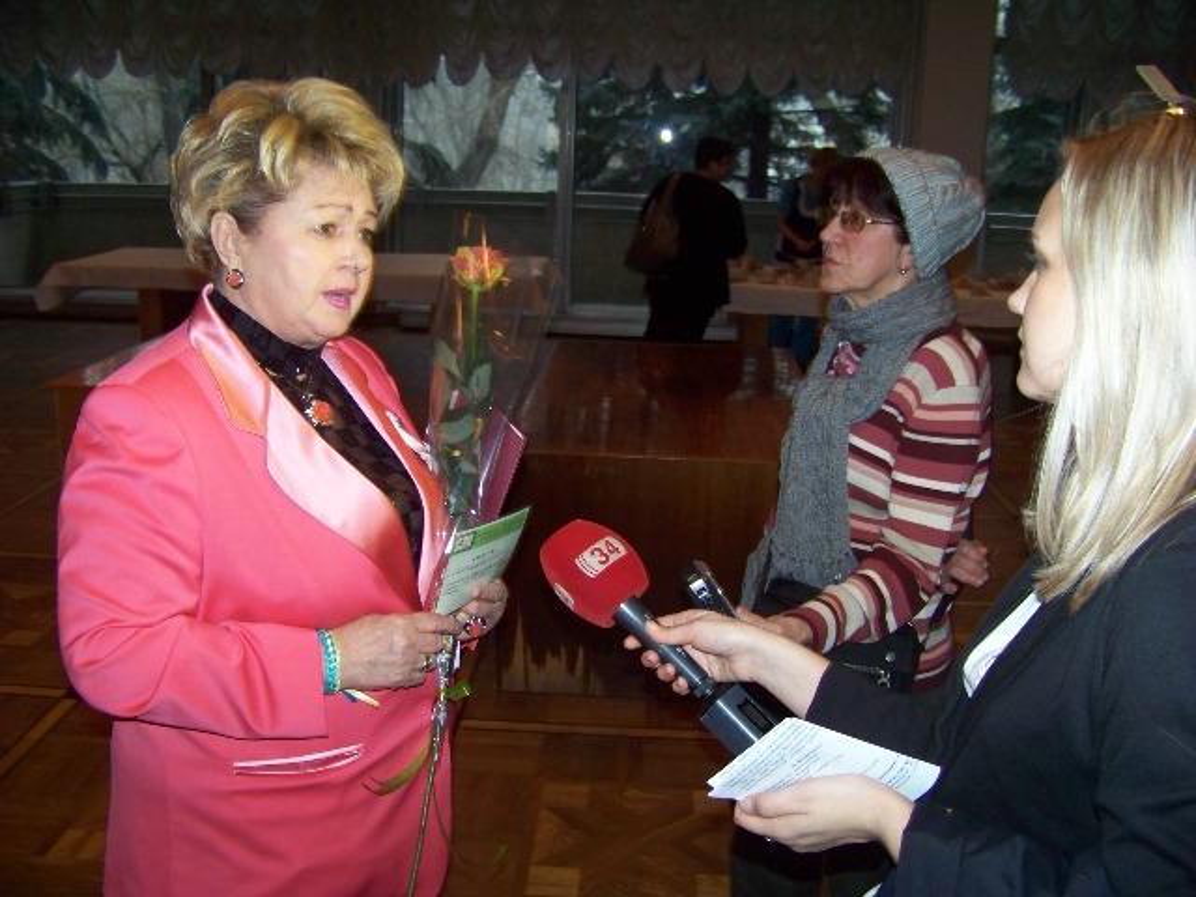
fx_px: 1244
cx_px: 598
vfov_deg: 39.7
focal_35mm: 36
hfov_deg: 51.4
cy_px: 448
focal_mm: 5.85
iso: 200
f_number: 2.8
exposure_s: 1/30
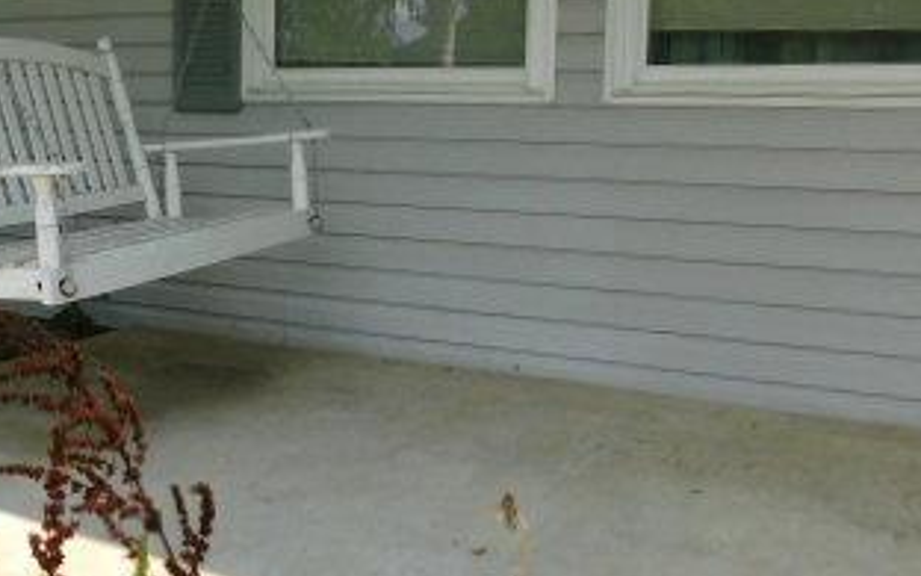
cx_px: 47
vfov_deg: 25.8
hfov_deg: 37.0
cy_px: 222
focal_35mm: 50
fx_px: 1255
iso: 125
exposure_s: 1/800
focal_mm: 4
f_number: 3
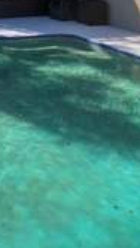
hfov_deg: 16.7
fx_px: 475
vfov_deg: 27.7
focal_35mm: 72
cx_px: 39
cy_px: 1
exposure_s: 1/807
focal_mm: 6.3
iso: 12
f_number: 1.7
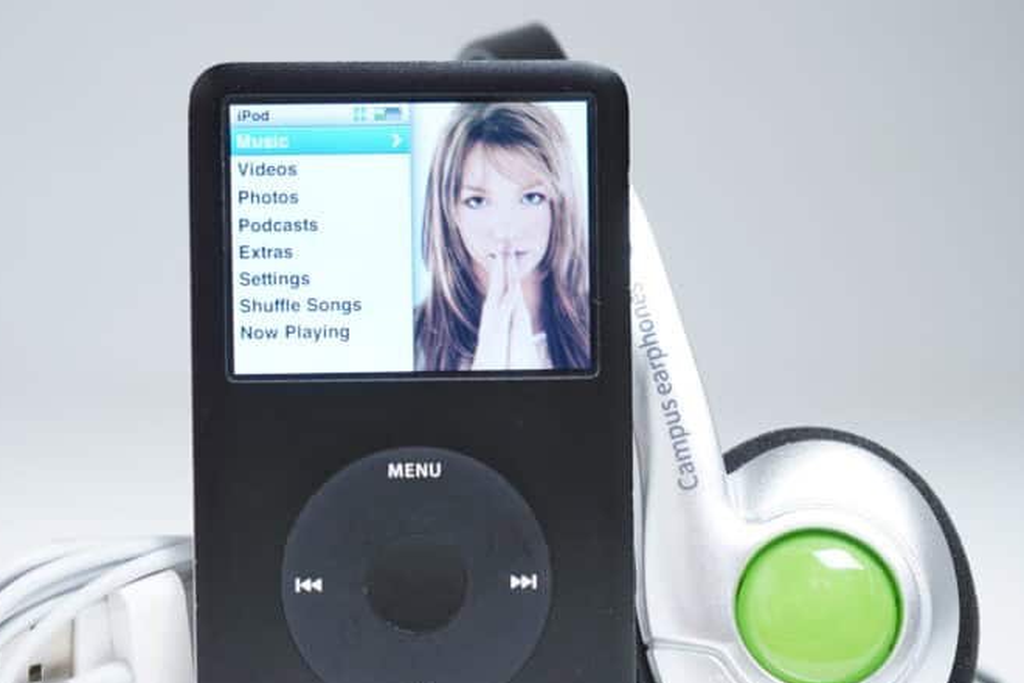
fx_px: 2275
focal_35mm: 80
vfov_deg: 17.0
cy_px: 470
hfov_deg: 25.3
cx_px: 436
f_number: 4.5
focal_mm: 44
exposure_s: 1/5
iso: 125
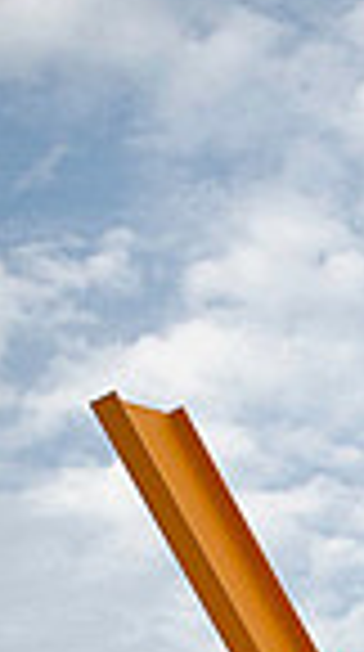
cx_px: 485
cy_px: 796
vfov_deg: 17.4
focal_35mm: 117
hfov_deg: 10.1
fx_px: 2018
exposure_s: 1/800
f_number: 2.8
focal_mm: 24
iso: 100
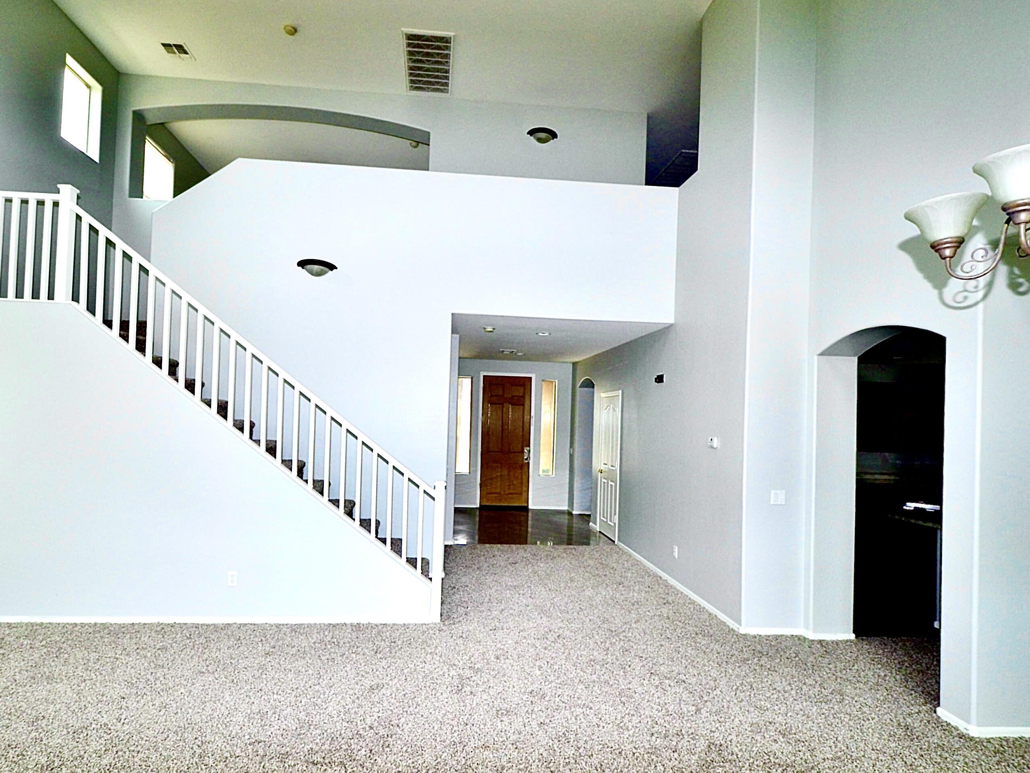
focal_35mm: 17
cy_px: 391
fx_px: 506
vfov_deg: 74.7
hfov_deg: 90.7
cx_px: 461
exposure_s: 1/200
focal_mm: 10
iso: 900
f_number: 6.3
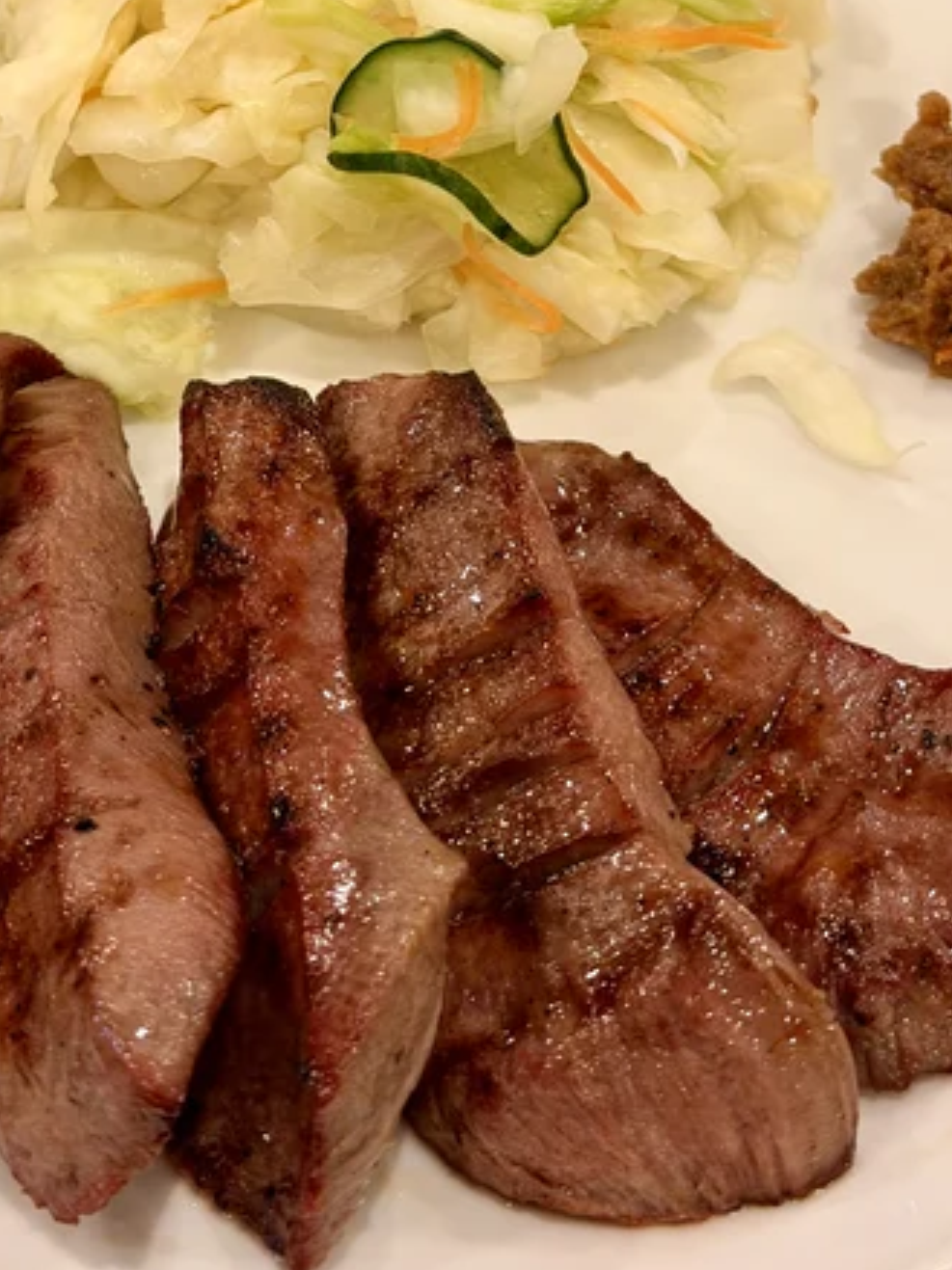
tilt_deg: -43.4
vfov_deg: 22.9
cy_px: 194
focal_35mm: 84
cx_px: 333
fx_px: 3082
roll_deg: +2.5
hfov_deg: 17.5
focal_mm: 6.76
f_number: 1.78
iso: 160
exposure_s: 1/50
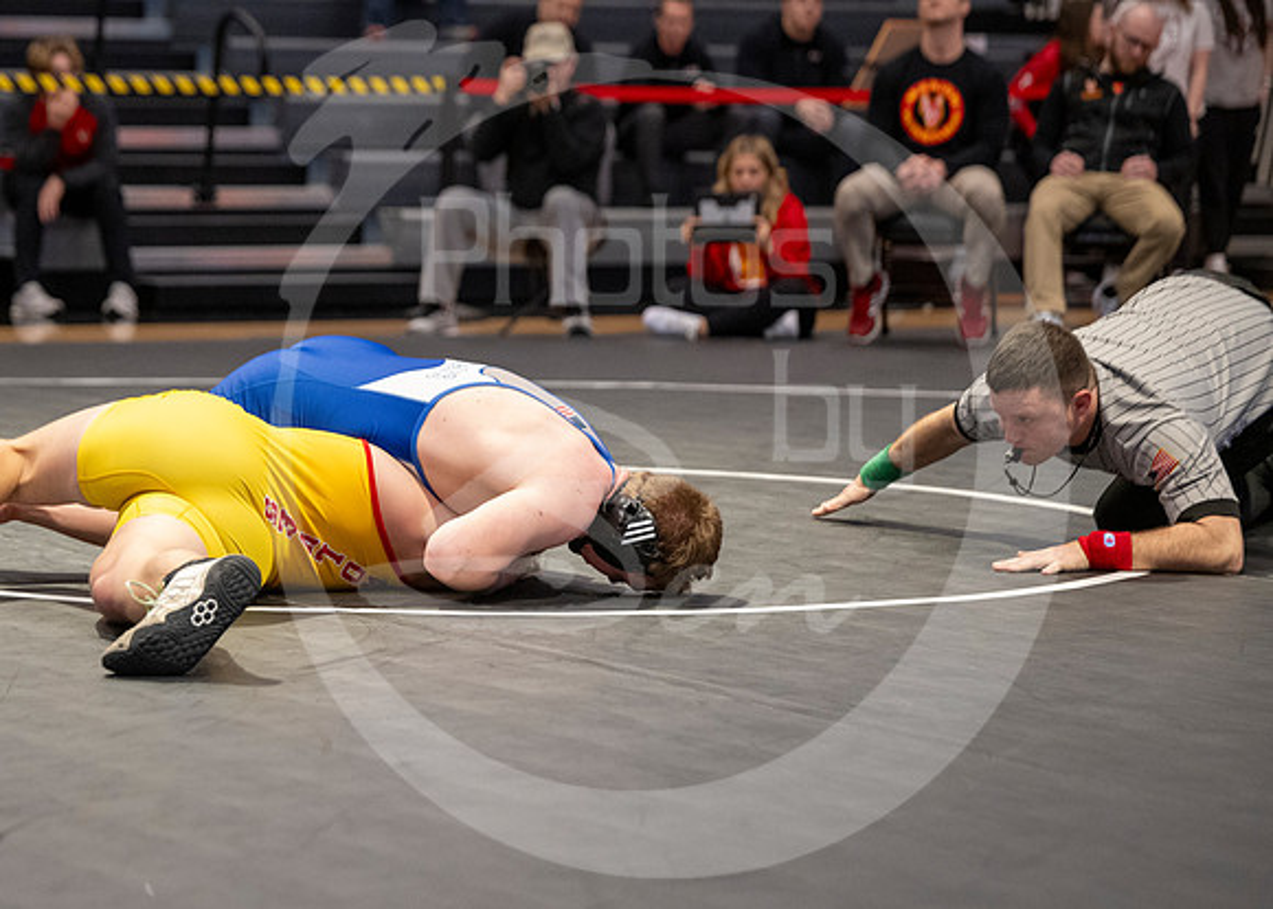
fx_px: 4261
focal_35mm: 118
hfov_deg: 16.9
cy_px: 602
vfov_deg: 12.2
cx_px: 370
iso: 3200
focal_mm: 85
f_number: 2.8
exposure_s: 1/1000
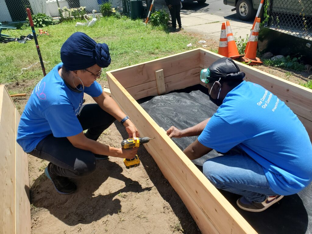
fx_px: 234
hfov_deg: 67.3
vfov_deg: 53.1
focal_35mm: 26
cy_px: 117
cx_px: 156
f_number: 2.4
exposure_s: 1/947
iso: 50
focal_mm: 4.3
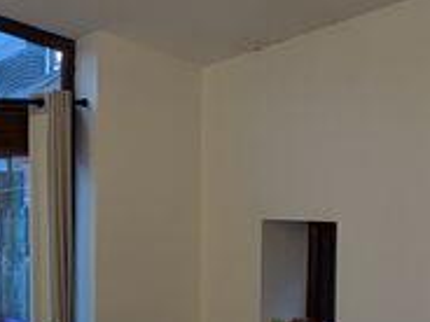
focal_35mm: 61
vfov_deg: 23.8
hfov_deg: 27.3
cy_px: 234
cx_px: -108
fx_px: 758
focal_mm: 1.83
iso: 129
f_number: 2.2
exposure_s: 1/25
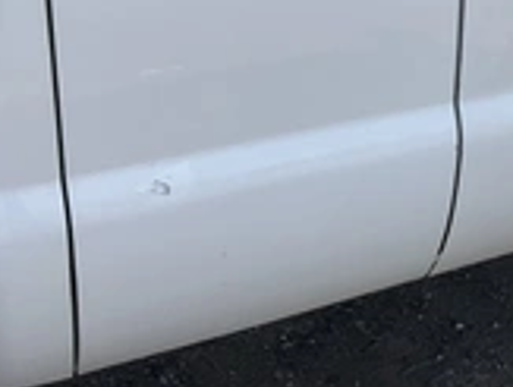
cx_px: 478
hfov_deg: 26.3
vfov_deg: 20.1
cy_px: -13
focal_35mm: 71
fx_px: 1055
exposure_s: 1/962
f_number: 1.8
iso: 25
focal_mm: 3
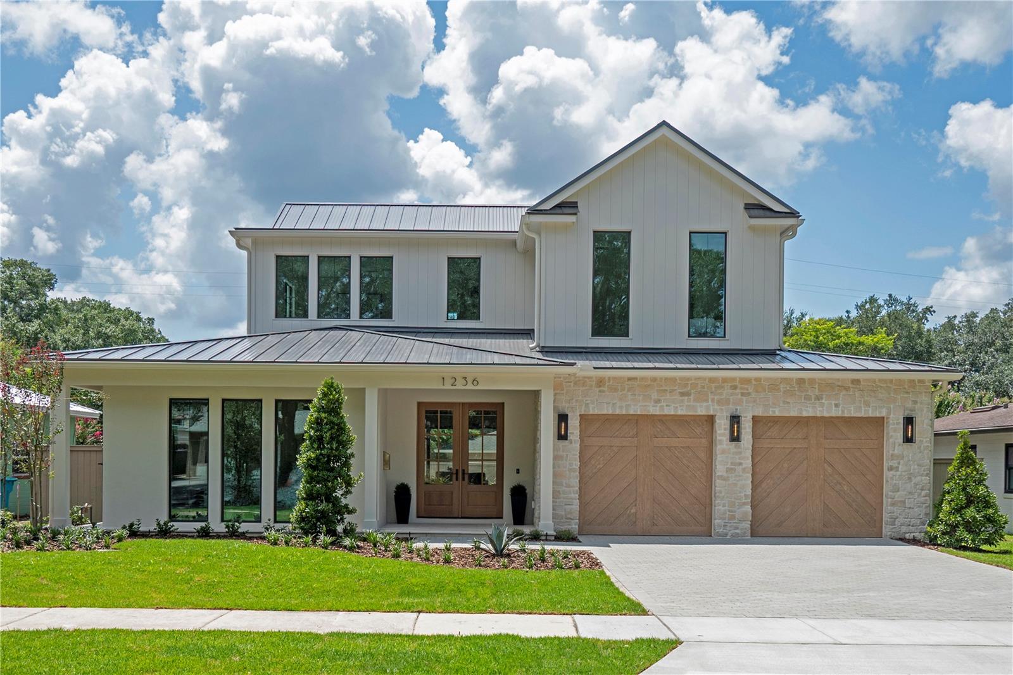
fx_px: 675
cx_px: 506
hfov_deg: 73.8
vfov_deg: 53.1
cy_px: 338
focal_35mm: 24
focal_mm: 24
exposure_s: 1/320
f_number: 8
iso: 320
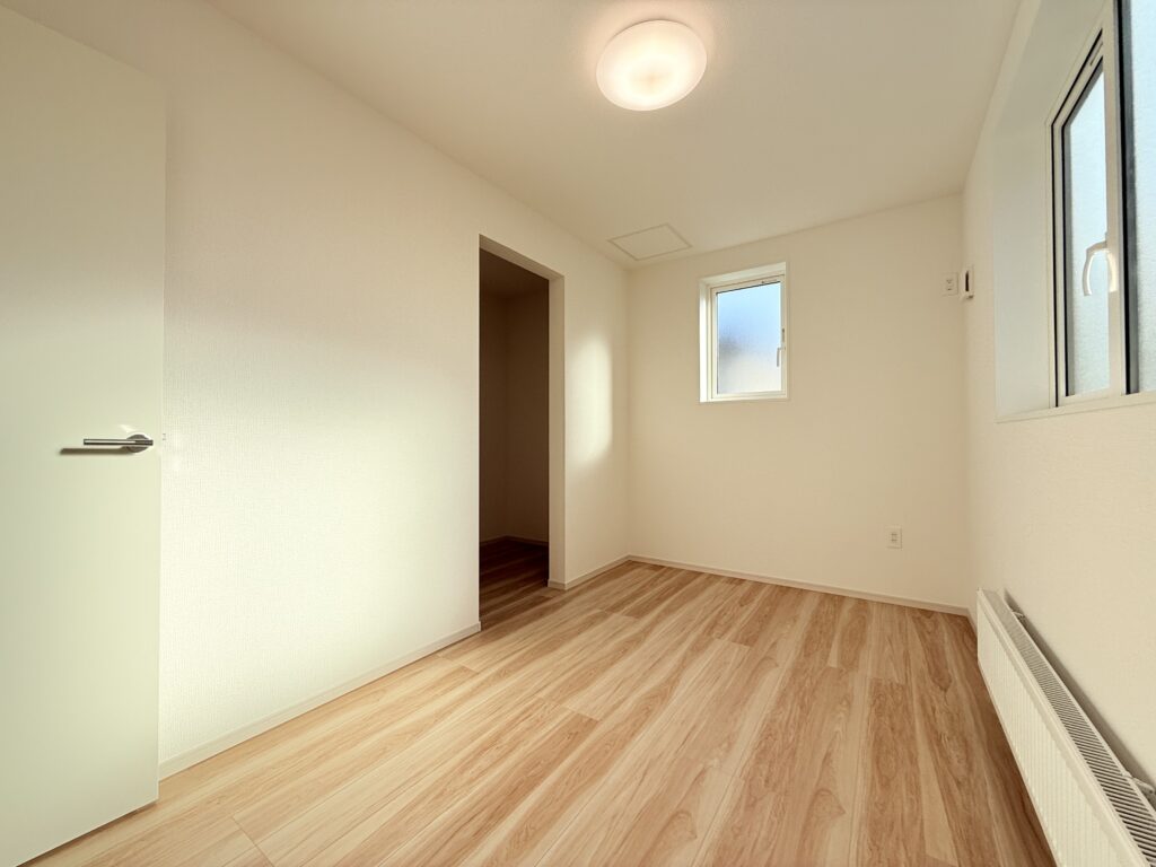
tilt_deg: +1.2
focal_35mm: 14
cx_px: 578
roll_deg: -0.7
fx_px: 468
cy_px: 434
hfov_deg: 102.1
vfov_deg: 85.7
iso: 64
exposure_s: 1/433
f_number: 2.2
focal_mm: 2.22
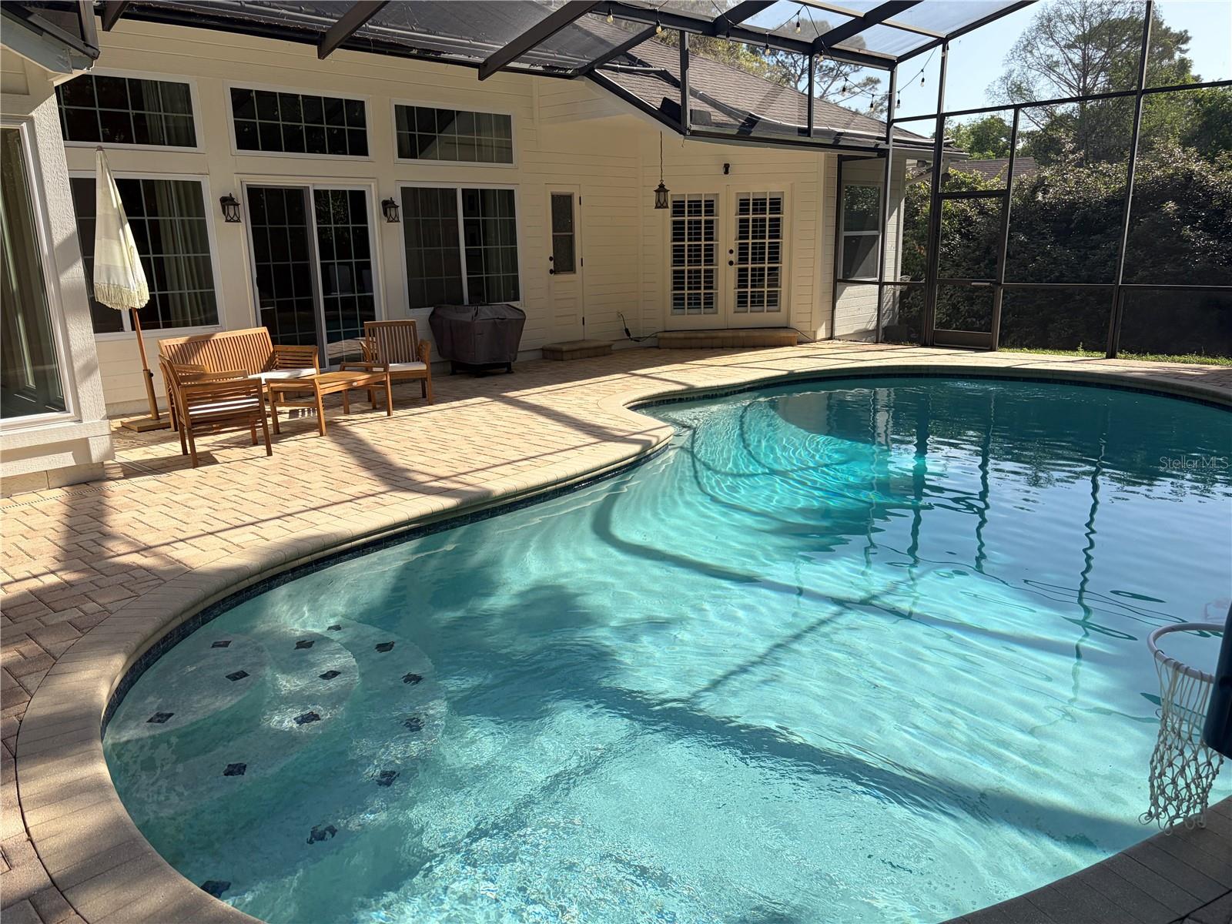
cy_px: 462
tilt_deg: -13.7
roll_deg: +0.9
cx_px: 616
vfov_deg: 53.1
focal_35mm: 26
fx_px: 925
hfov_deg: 67.3
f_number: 1.6
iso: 50
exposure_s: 1/1451
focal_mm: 5.96
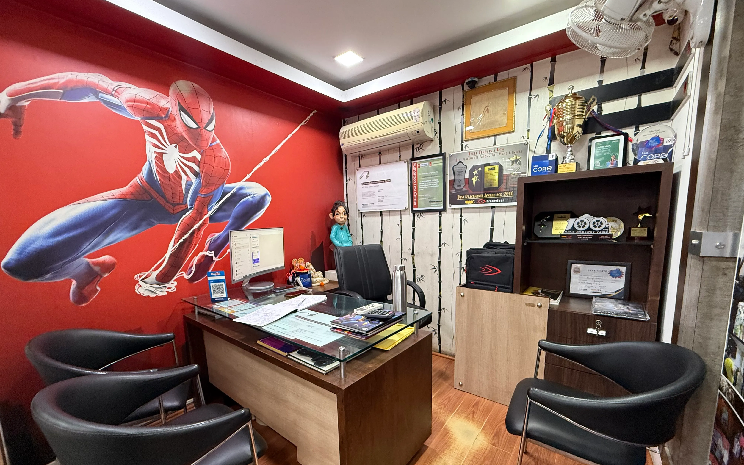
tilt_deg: -7.6
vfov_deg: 74.4
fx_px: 304
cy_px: 264
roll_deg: +1.3
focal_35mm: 15
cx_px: 369
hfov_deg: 101.5
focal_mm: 2.22
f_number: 2.2
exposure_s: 1/50
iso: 320
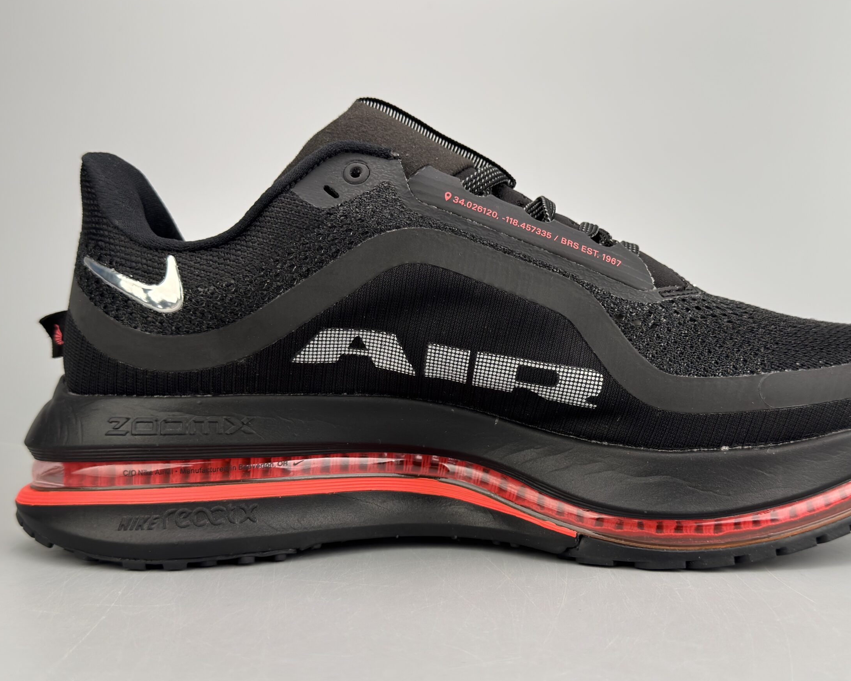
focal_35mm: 40
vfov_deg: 37.3
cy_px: 356
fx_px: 1007
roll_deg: +0.6
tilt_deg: -3.0
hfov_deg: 45.7
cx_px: 471
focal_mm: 6.76
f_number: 1.78
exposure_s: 1/339
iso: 100
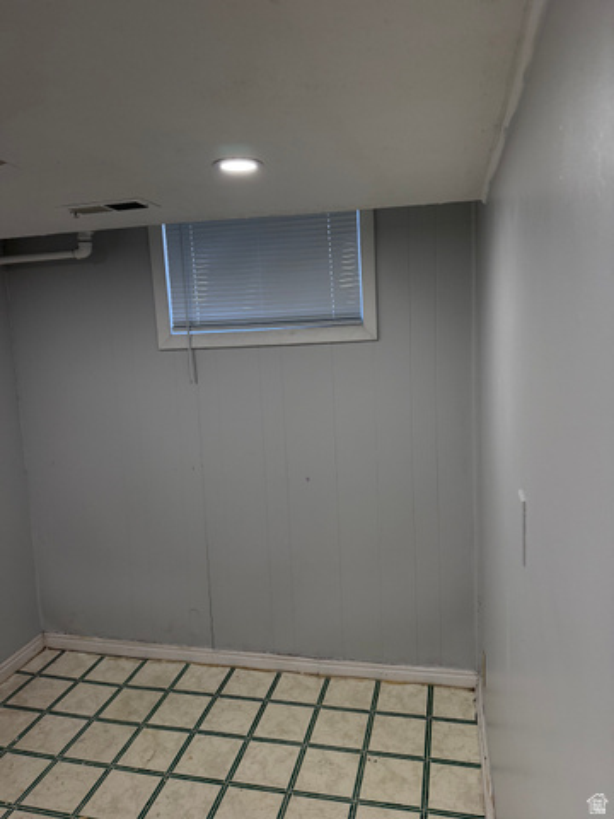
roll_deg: +3.0
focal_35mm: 24
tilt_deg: -7.1
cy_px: 410
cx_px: 307
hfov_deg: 56.8
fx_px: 568
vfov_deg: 71.6
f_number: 1.78
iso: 200
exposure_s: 1/181
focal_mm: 6.76
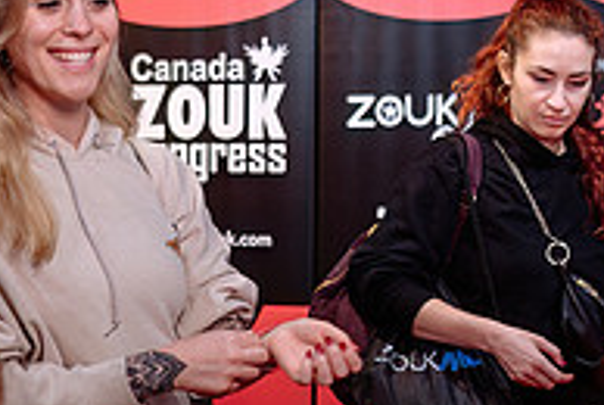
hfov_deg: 17.4
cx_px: 383
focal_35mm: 117
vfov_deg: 11.7
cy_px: 251
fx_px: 1966
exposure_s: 1/60
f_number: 3.5
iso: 400
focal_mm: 36
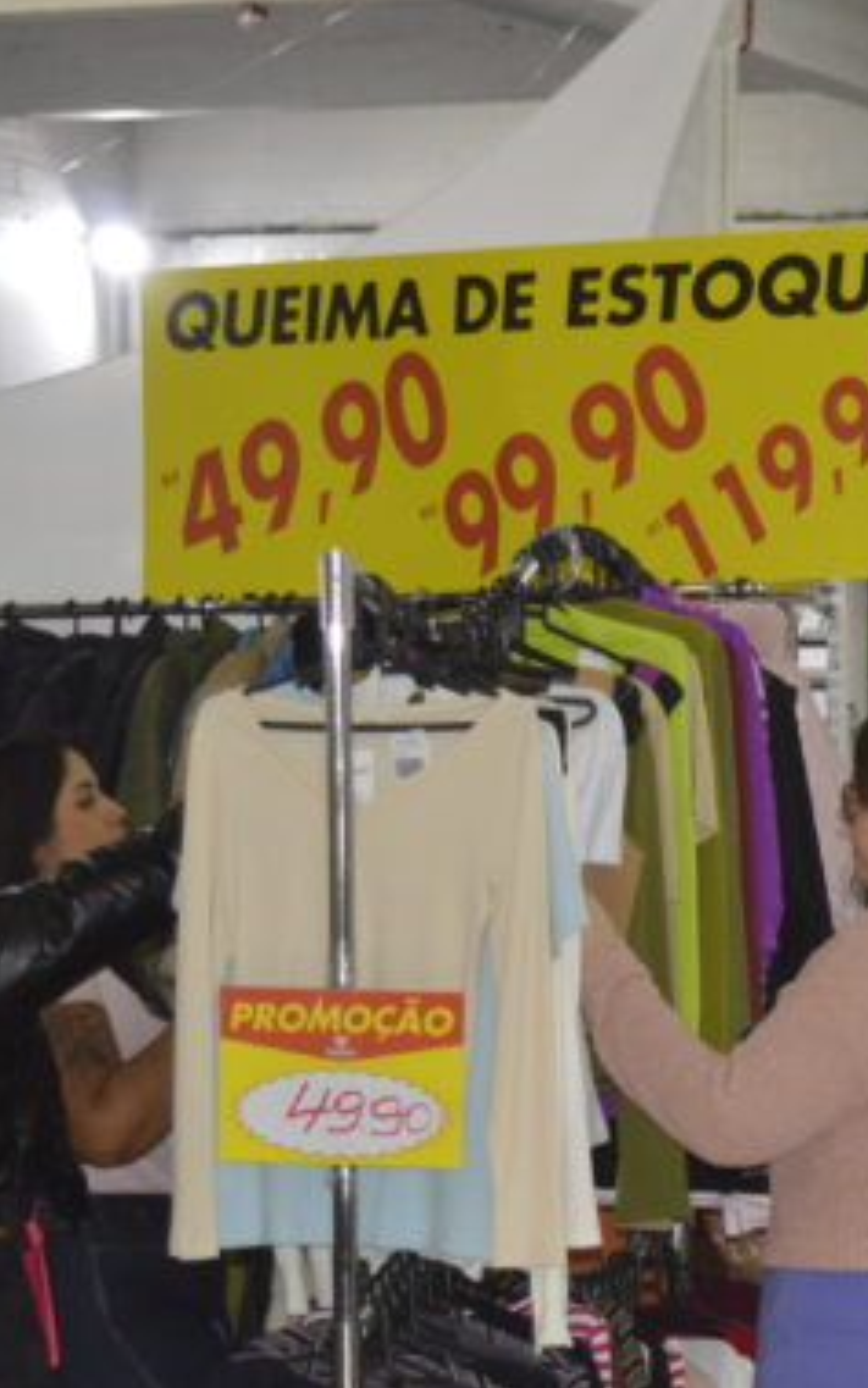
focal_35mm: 157
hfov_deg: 8.3
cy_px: 1038
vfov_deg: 13.3
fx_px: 5940
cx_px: 1011
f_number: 4.8
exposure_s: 1/60
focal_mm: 38
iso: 900
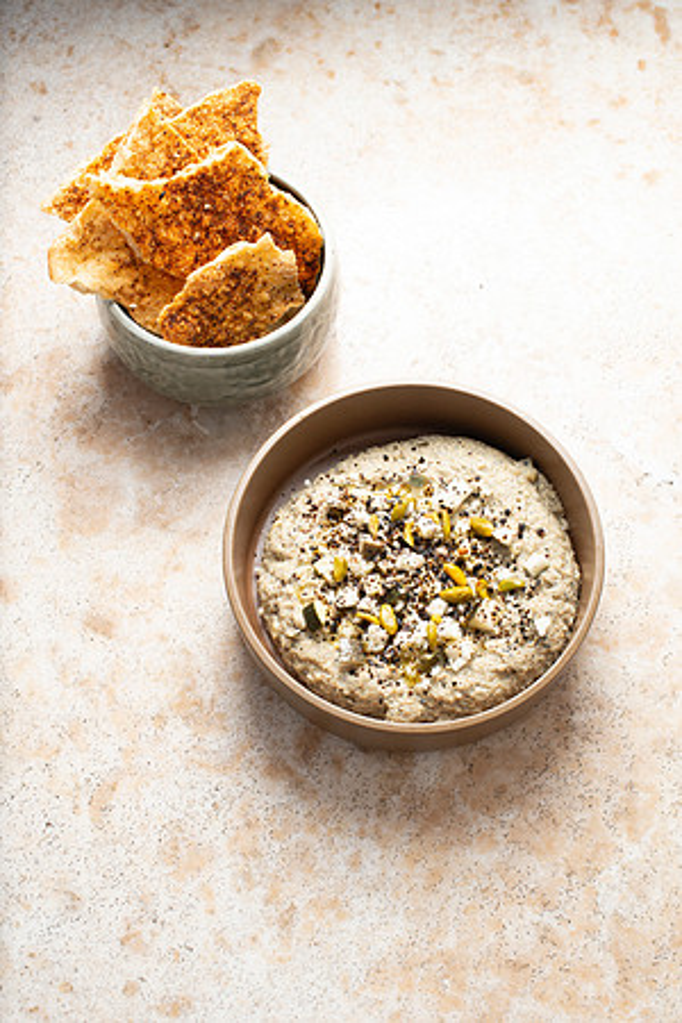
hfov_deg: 27.0
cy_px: 512
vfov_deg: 39.6
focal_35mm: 50
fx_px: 1421
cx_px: 341
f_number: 8
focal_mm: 50
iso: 200
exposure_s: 1/250
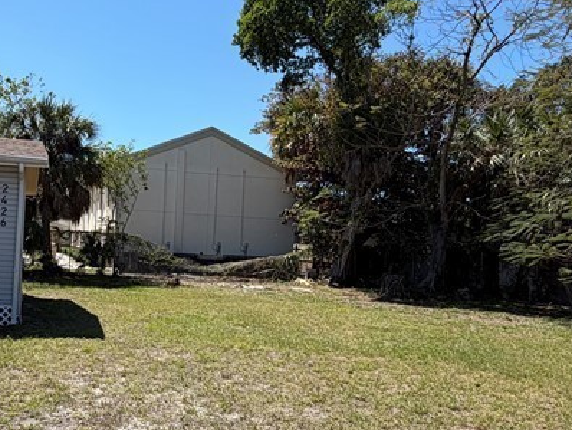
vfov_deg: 39.6
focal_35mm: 36
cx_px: 174
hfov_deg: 50.1
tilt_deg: -0.8
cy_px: 252
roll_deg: -2.1
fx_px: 595
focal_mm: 2.22
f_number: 2.2
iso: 25
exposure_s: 1/770
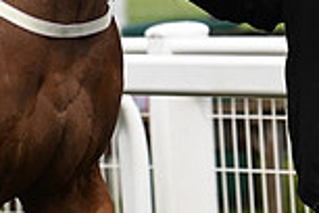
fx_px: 6229
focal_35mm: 703
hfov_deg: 2.9
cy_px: -168
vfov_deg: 2.0
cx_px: 40
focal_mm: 185
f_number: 3.5
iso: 800
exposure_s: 1/8000
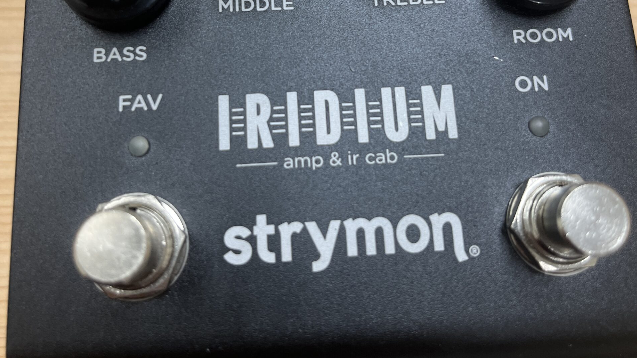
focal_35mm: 38
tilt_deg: -74.8
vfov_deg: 30.2
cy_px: 58
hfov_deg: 52.8
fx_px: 642
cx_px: 318
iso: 80
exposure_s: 1/60
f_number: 1.6
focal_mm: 5.1
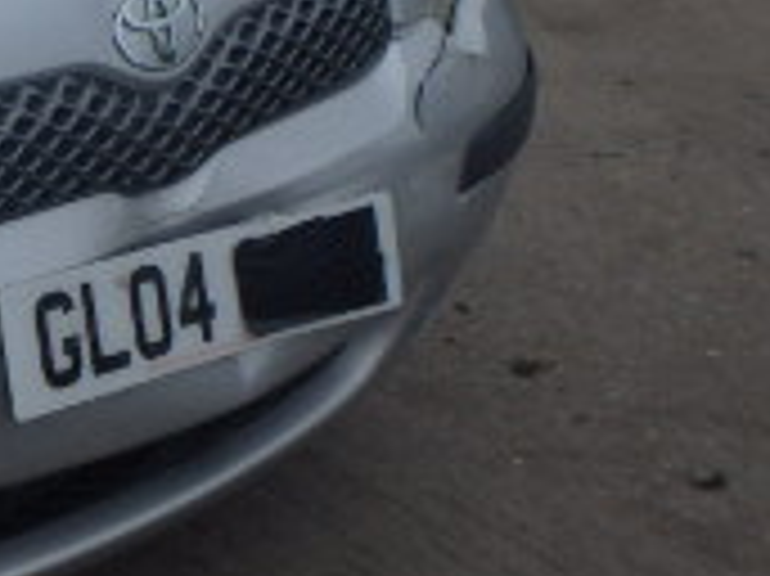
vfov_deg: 13.8
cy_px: -40
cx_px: -626
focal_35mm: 105
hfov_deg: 15.9
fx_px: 2334
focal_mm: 5
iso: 125
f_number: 3.9
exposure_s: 1/320
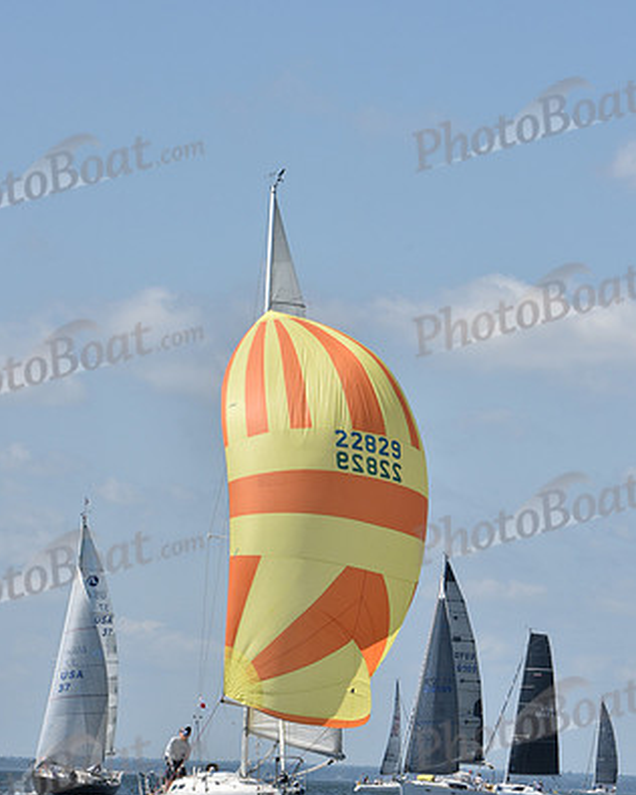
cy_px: 439
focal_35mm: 200
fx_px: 4706
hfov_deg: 7.7
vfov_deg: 9.7
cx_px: 309
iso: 320
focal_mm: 145
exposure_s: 1/1250
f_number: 9
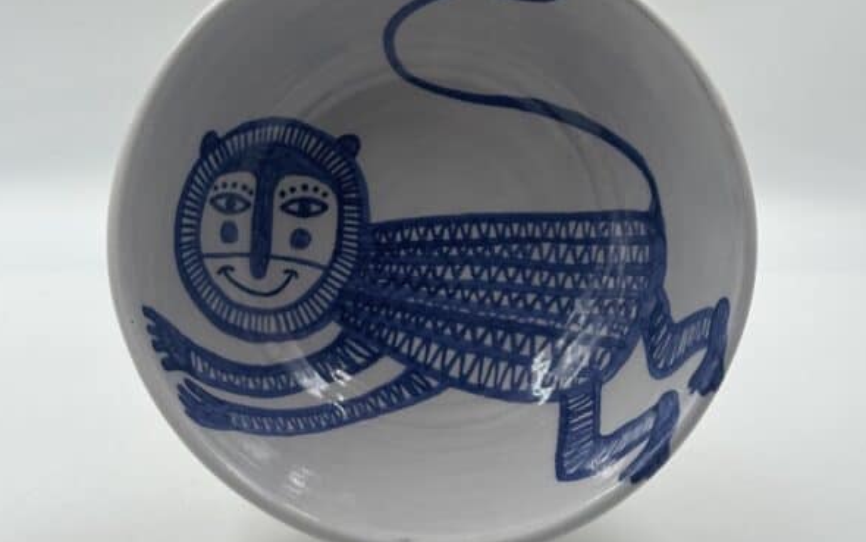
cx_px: 432
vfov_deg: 18.8
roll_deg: -1.3
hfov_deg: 29.8
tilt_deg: -16.5
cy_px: 135
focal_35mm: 69
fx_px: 1629
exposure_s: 1/303
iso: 64
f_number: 1.78
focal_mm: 6.86
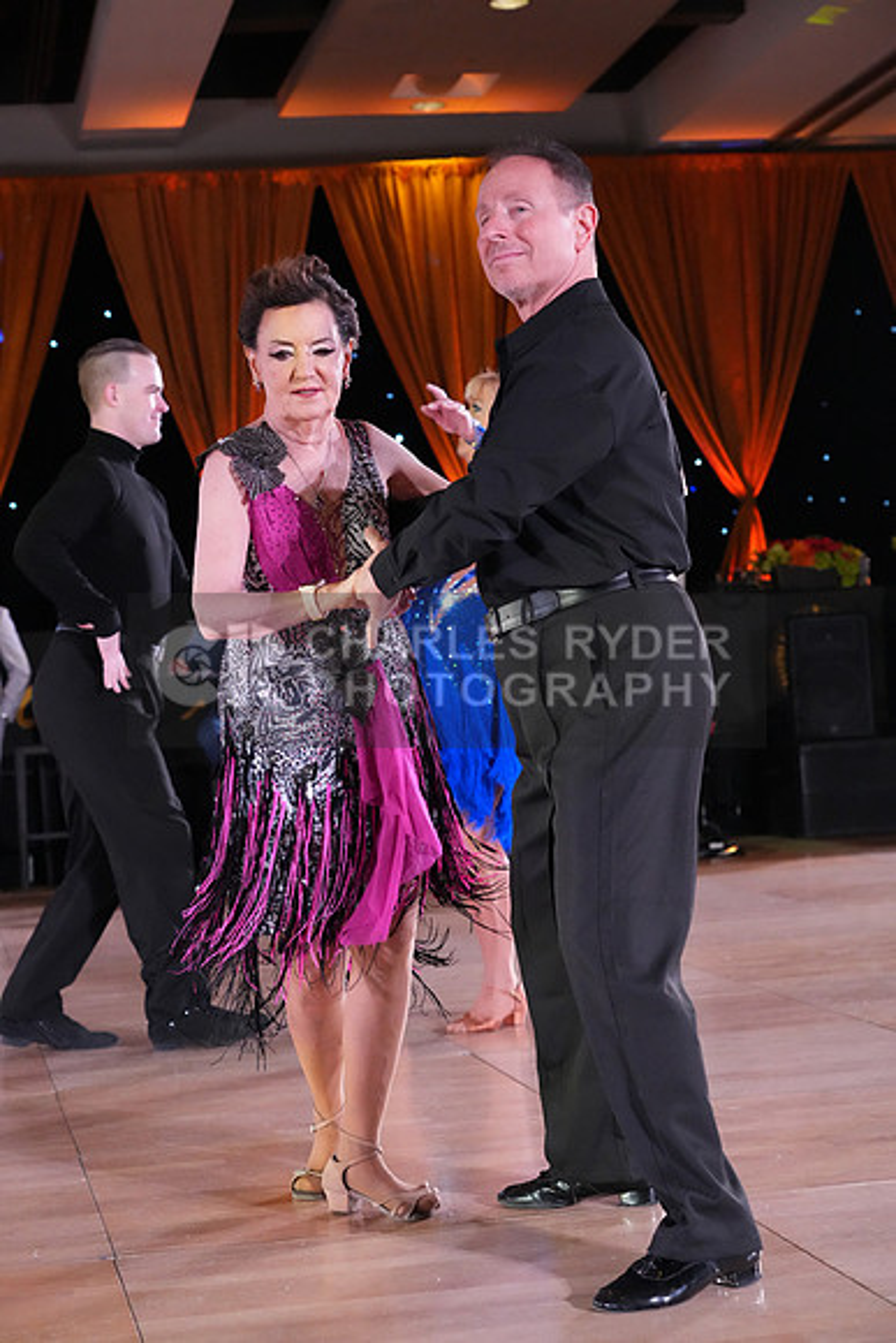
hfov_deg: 20.9
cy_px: 672
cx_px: 448
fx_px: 2425
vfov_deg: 31.0
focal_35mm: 65
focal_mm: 65
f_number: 5
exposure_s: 1/400
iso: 8000
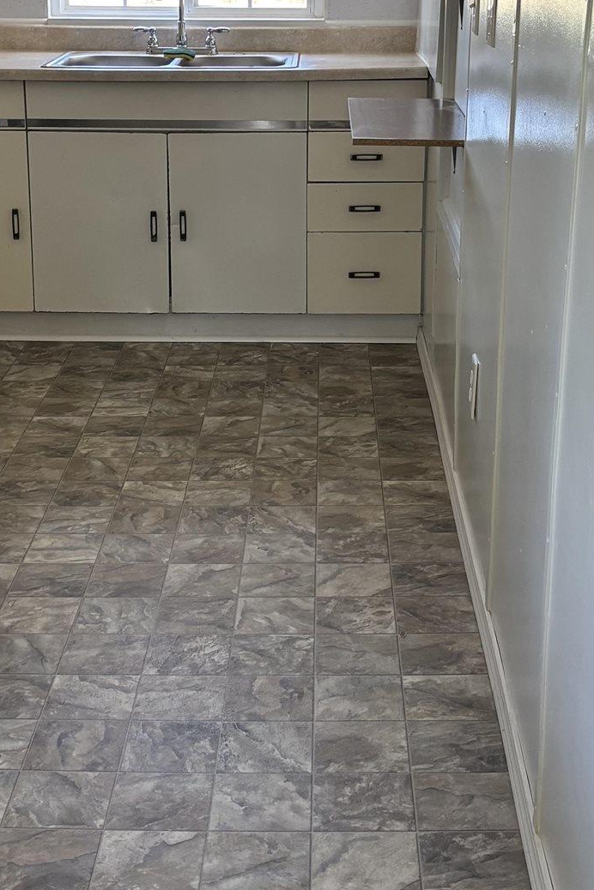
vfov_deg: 33.2
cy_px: 327
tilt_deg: -14.4
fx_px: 1485
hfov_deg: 22.6
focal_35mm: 60
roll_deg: +1.1
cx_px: 239
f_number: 1.6
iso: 125
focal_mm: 5.96
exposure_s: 1/60
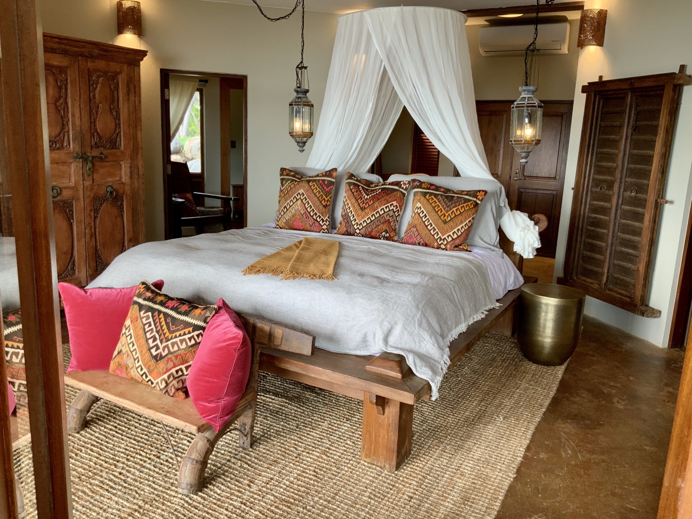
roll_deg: -2.9
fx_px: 580
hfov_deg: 61.7
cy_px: 260
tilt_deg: -11.7
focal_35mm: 29
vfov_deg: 48.2
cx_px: 346
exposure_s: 1/120
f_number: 1.8
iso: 64
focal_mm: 3
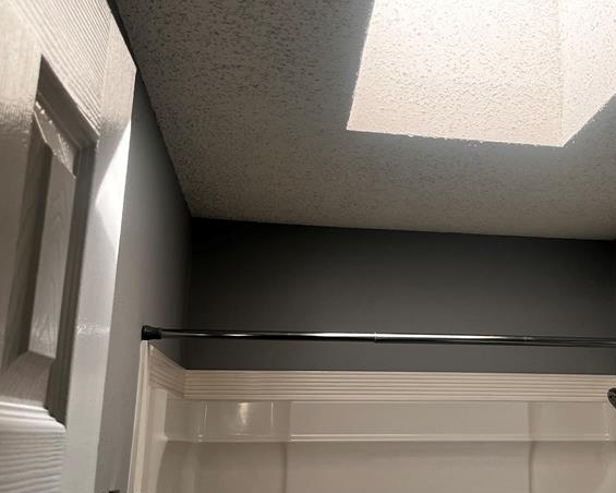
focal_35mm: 46
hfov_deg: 39.3
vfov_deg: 32.7
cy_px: 226
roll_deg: +0.3
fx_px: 839
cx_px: 462
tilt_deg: +14.8
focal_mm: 5.1
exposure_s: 1/120
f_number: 1.6
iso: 80
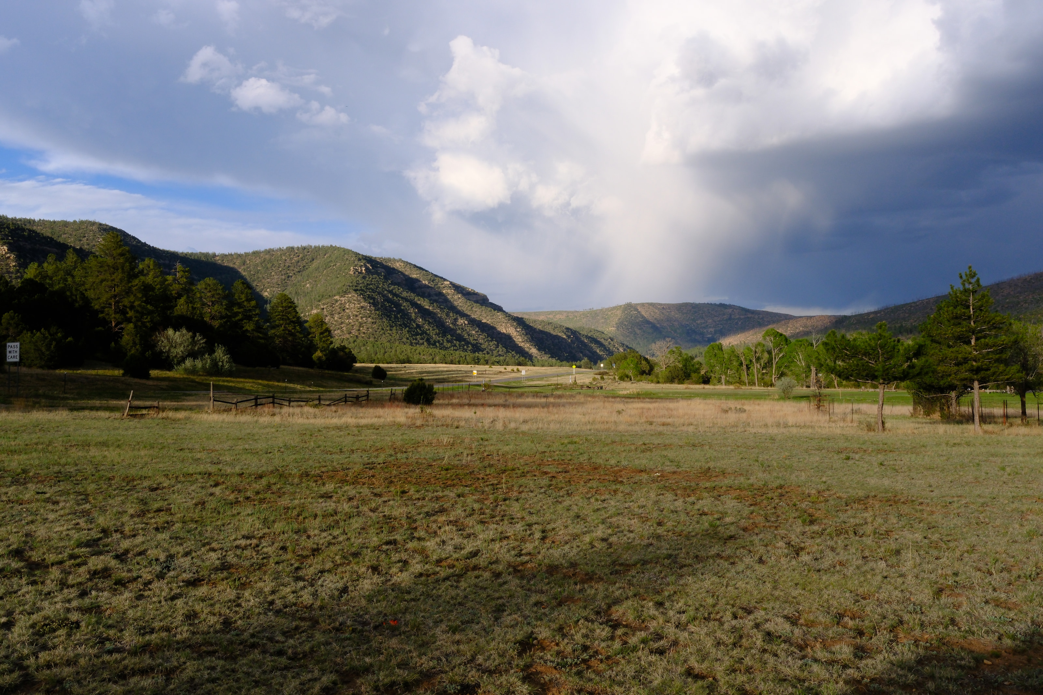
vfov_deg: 37.8
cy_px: 348
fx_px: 1014
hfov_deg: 54.4
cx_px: 522
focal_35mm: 35
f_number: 16
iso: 500
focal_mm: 23
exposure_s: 1/180
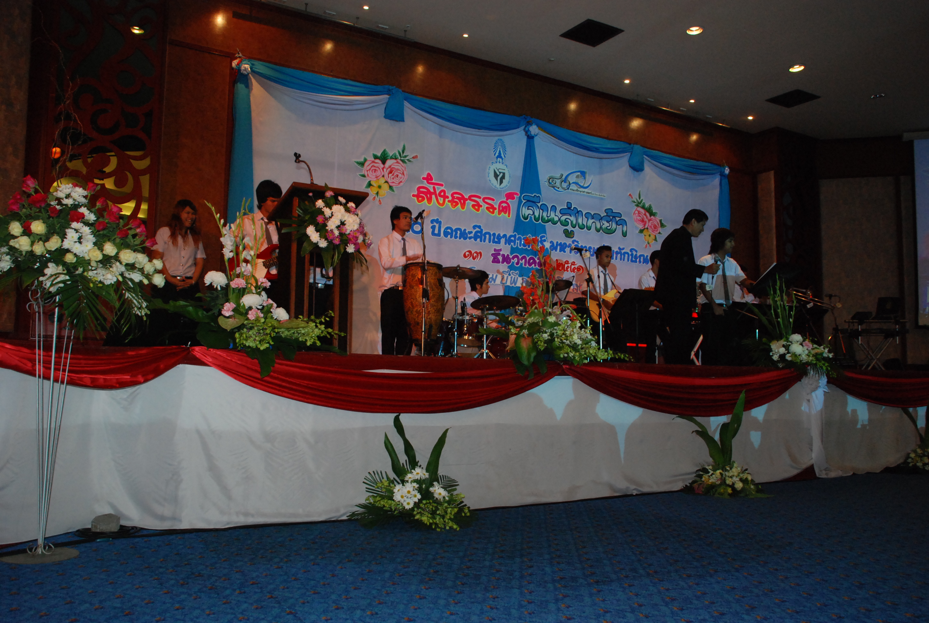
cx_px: 464
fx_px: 776
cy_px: 312
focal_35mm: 30
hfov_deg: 61.8
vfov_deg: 43.8
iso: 1000
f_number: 5
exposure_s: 1/60
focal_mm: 20
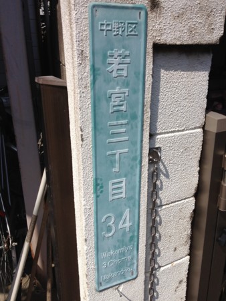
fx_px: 304
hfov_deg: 40.7
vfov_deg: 52.6
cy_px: 150
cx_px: 113
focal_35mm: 35
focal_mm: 4.28
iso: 64
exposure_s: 1/2208
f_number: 2.4
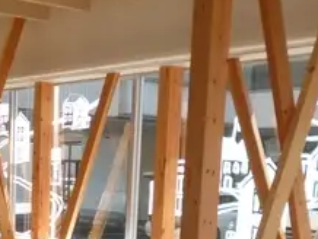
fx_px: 809
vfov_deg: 15.8
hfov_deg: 22.1
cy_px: 325
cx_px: 89
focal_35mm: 88
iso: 100
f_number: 3.1
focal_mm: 5.2
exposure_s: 1/320
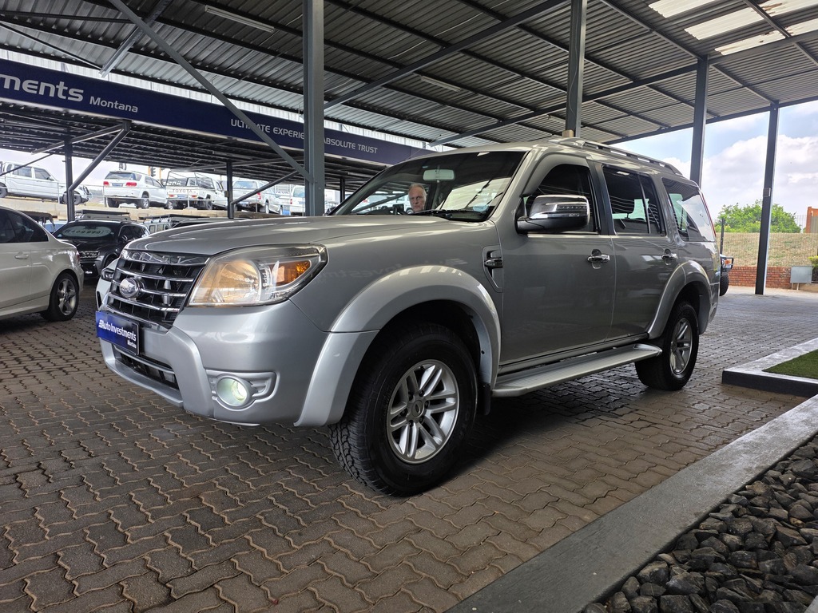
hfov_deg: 73.9
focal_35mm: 23
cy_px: 306
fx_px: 544
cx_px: 409
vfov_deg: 58.9
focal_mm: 6.25
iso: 32
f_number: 1.7
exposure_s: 1/359
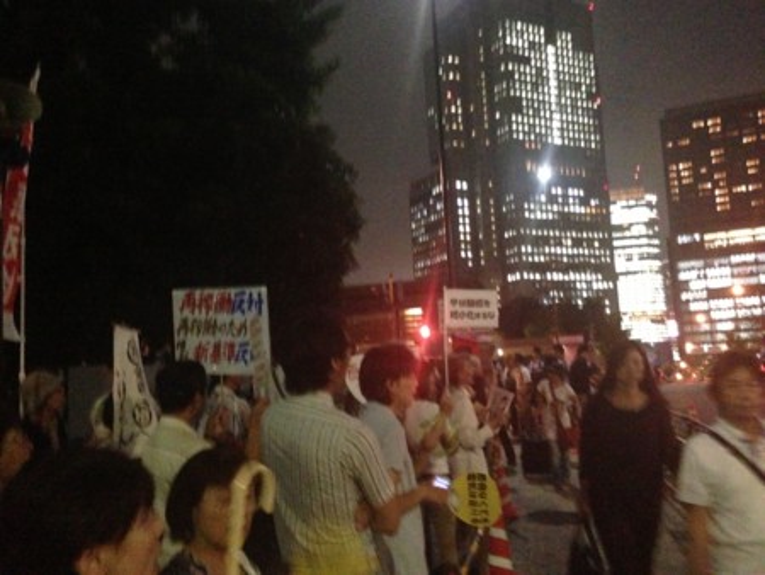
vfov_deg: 43.0
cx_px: 382
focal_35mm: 33
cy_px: 288
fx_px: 730
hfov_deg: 55.3
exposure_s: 1/20
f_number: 2.4
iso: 1250
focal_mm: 4.13
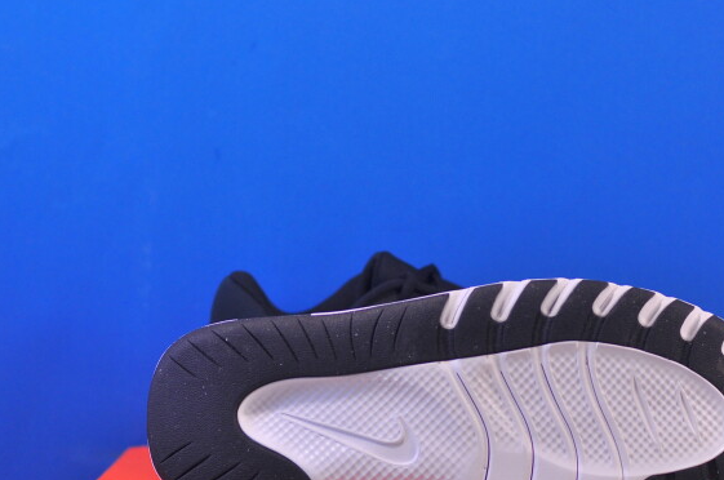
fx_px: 2148
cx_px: 470
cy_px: 248
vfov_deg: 12.8
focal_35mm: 107
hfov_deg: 19.1
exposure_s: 1/320
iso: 250
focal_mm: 50
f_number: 2.5
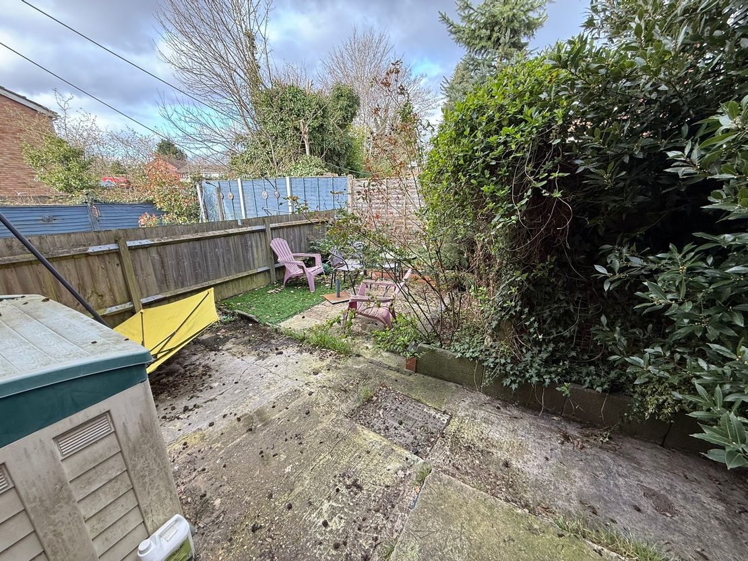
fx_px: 303
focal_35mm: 14
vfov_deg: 85.7
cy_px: 280
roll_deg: -0.3
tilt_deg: -17.1
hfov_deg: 102.1
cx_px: 374
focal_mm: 2.22
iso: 64
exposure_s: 1/99
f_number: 2.2
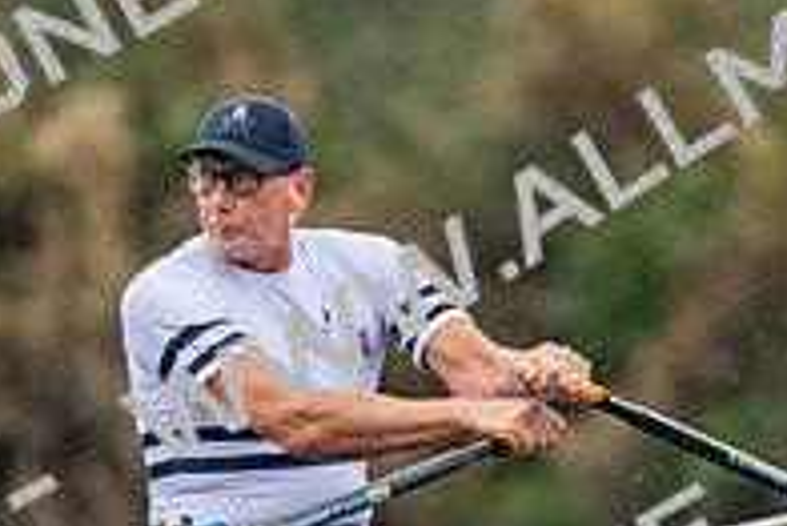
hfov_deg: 1.2
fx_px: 38765
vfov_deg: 0.8
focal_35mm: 1772
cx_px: 618
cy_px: 472
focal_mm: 600
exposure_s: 1/2500
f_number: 4
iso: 4000
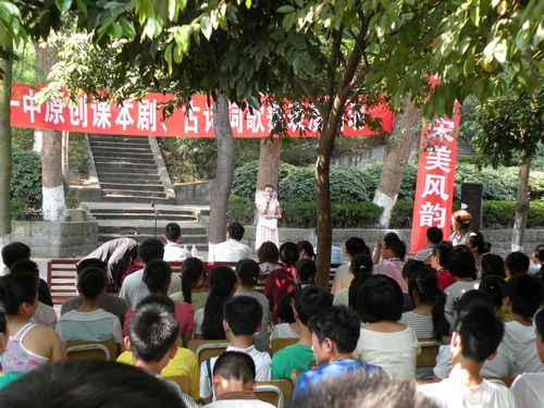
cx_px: 272
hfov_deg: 34.3
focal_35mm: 56
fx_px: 880
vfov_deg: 26.1
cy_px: 204
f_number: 3.5
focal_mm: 9.8
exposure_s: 1/62
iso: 81
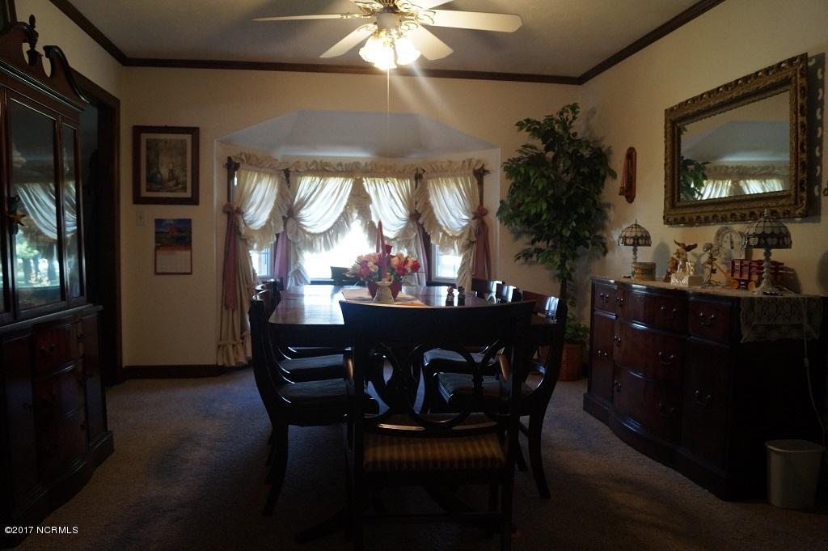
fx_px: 620
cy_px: 276
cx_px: 414
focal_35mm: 27
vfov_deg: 47.9
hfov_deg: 67.4
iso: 1600
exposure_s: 1/160
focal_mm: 18
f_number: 3.5
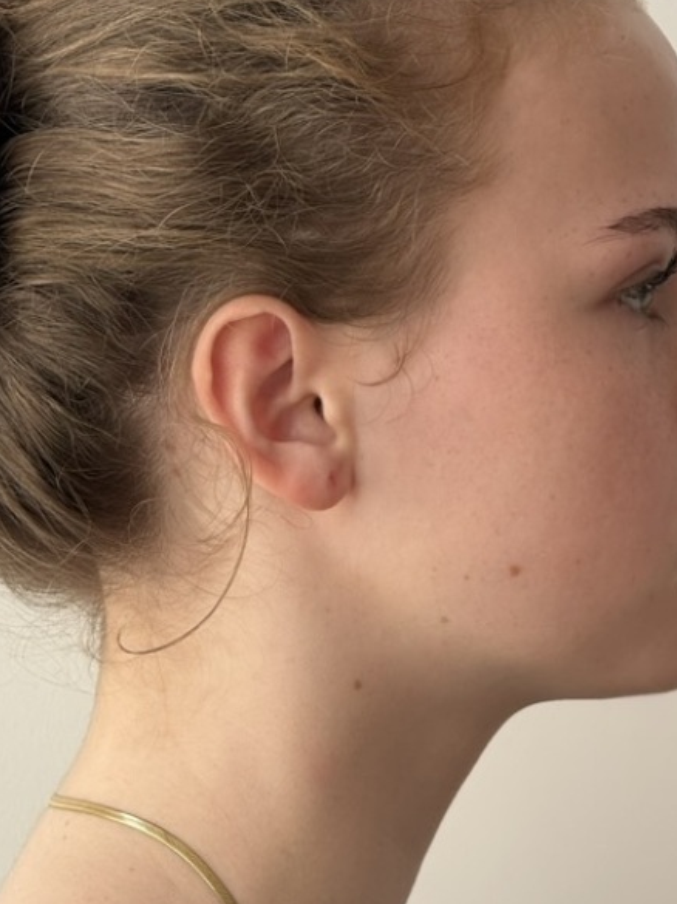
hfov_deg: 6.8
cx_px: 362
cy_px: 531
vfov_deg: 9.0
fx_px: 5717
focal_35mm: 219
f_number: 2.8
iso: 64
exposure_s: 1/136
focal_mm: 15.66
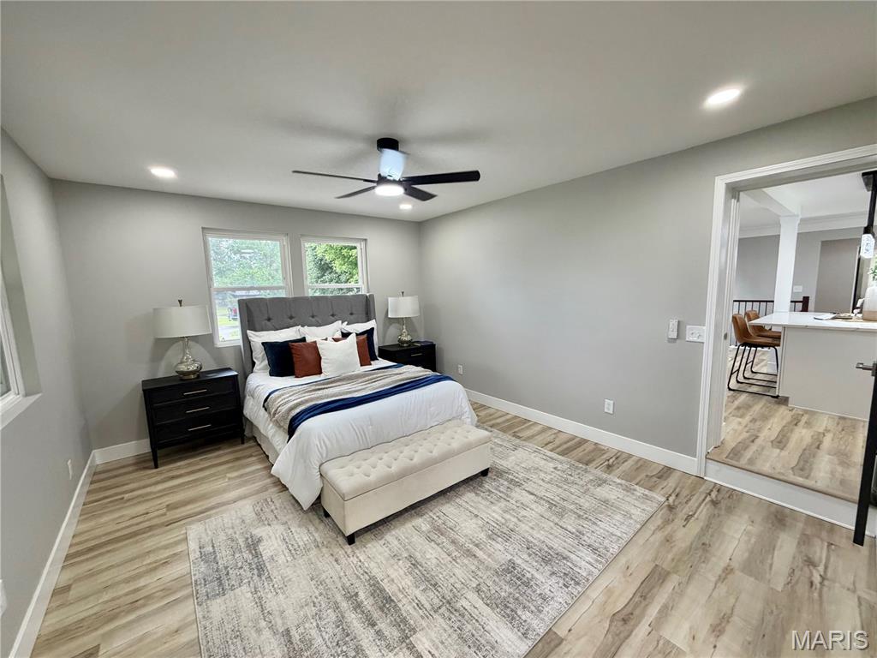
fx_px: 355
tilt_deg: -6.9
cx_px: 438
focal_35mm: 14
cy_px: 329
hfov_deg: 102.1
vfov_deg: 85.7
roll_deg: +2.1
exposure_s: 1/120
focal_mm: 2.22
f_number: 2.2
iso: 250
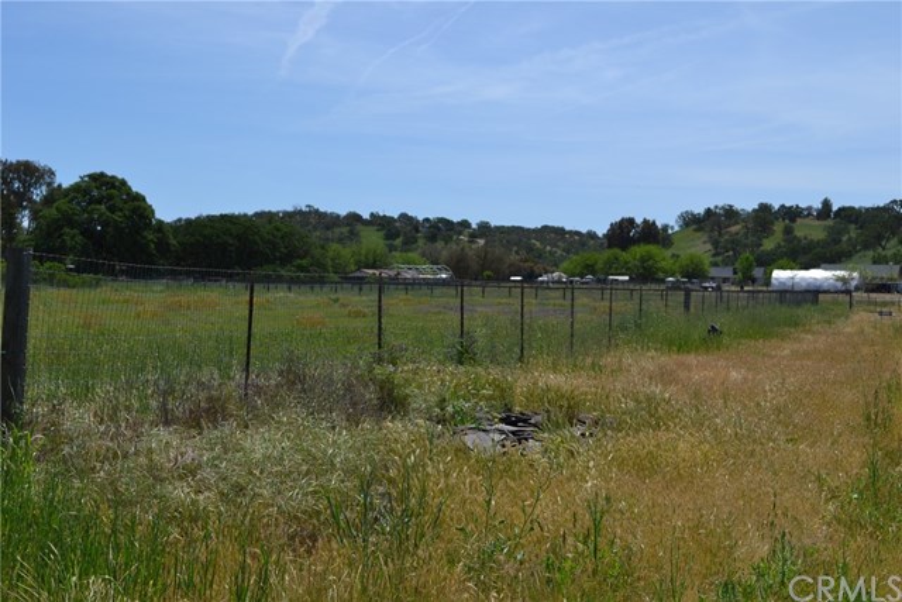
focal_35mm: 48
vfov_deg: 28.1
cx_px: 451
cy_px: 301
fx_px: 1203
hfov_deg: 41.1
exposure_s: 1/320
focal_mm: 32
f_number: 8
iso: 100
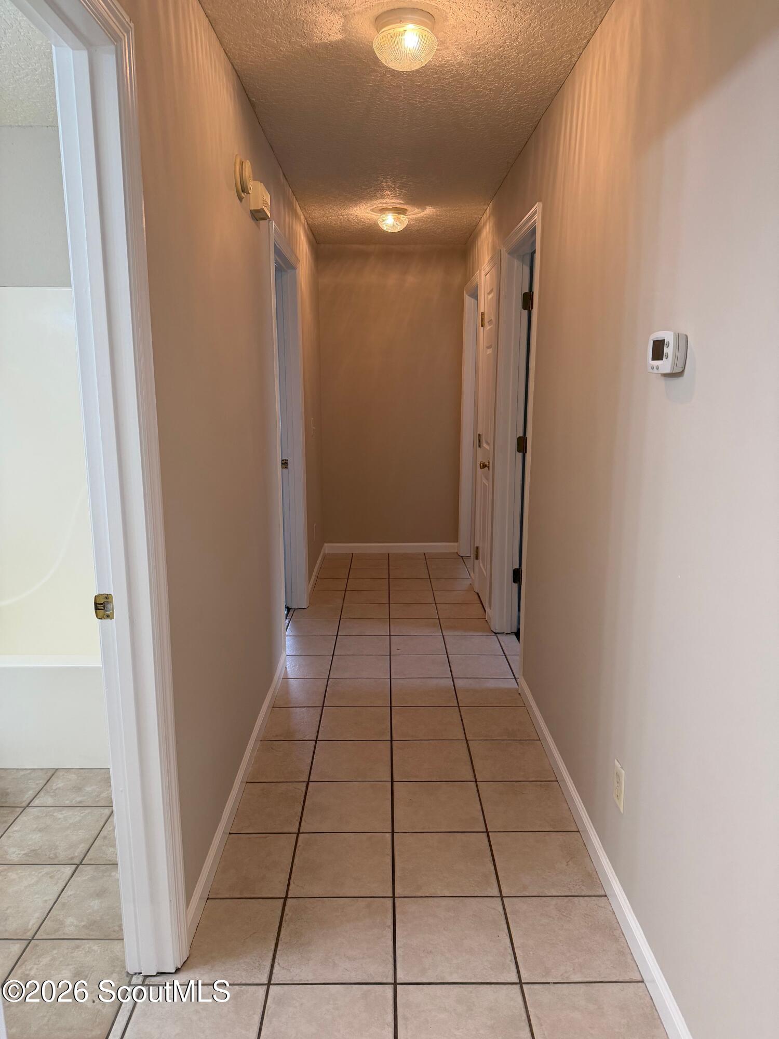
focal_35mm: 24
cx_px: 390
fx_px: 720
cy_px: 520
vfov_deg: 71.6
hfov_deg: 56.8
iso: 250
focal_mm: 6.76
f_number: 1.78
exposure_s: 1/120
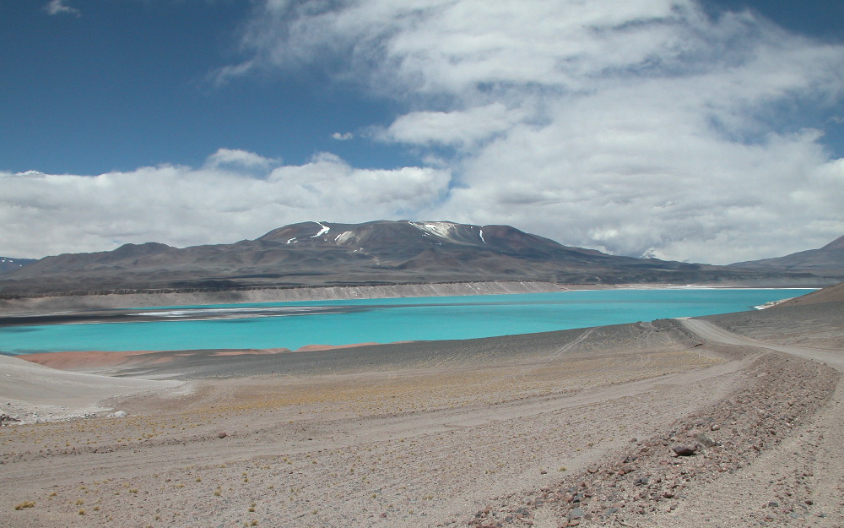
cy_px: 324
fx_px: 874
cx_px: 414
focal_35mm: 38
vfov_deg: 33.4
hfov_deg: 51.5
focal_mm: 8.9
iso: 100
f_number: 5.6
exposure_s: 1/832
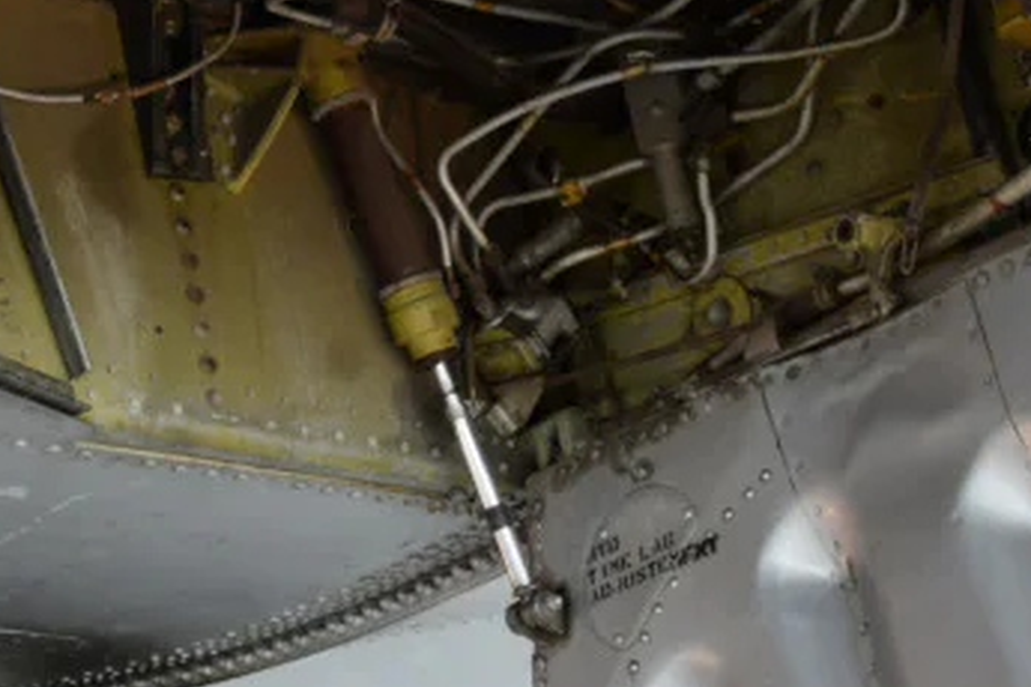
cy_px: 302
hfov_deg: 21.6
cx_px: 380
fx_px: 2692
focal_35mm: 94
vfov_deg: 14.5
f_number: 5.6
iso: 320
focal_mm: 18
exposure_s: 1/40
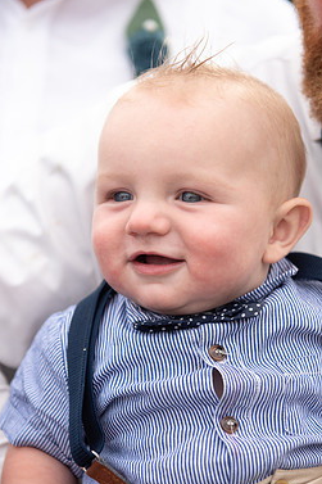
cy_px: 285
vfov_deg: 27.3
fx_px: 994
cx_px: 172
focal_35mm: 74
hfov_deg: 18.4
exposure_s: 1/640
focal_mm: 62
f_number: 4.5
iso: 500
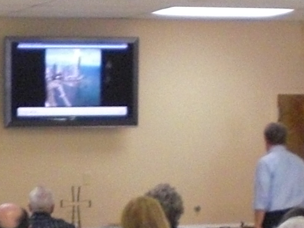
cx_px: 34
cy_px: 254
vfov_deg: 8.1
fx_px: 1590
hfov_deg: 10.9
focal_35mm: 181
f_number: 3.1
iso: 400
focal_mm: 6.3
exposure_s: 1/80
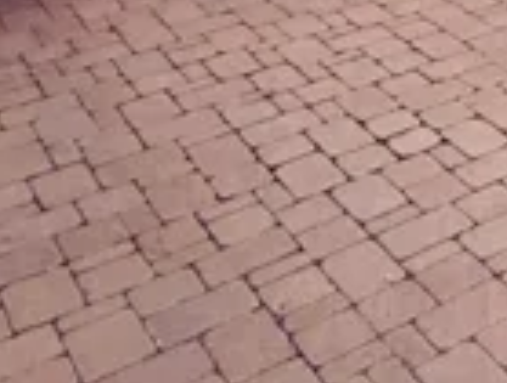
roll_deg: +1.1
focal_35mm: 75
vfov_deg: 14.6
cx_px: 775
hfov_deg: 21.5
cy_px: -478
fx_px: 1101
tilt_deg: +3.8
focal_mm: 2.22
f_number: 2.2
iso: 32
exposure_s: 1/770
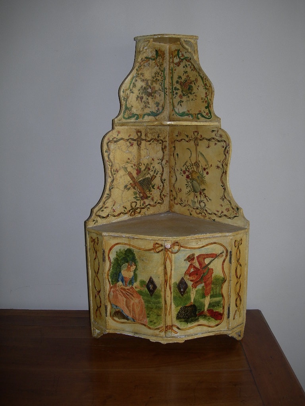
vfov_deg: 49.0
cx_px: 152
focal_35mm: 38
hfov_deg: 37.7
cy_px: 203
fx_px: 446
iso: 50
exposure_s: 1/60.1
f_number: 2.8
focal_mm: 7.8
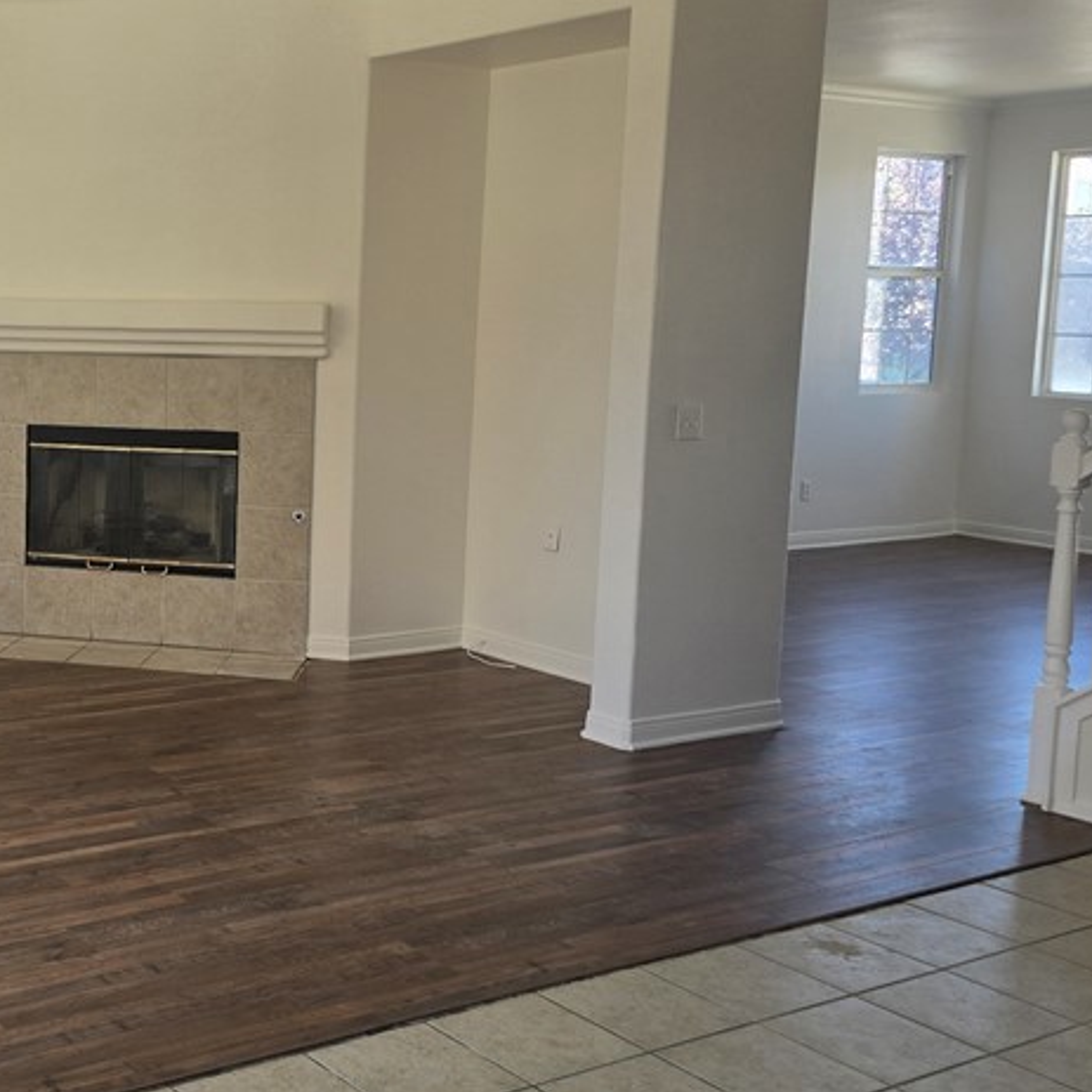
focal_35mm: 45
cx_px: 47
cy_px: 472
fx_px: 1606
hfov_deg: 34.7
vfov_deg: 37.5
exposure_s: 1/180
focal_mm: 6.3
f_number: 1.7
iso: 80
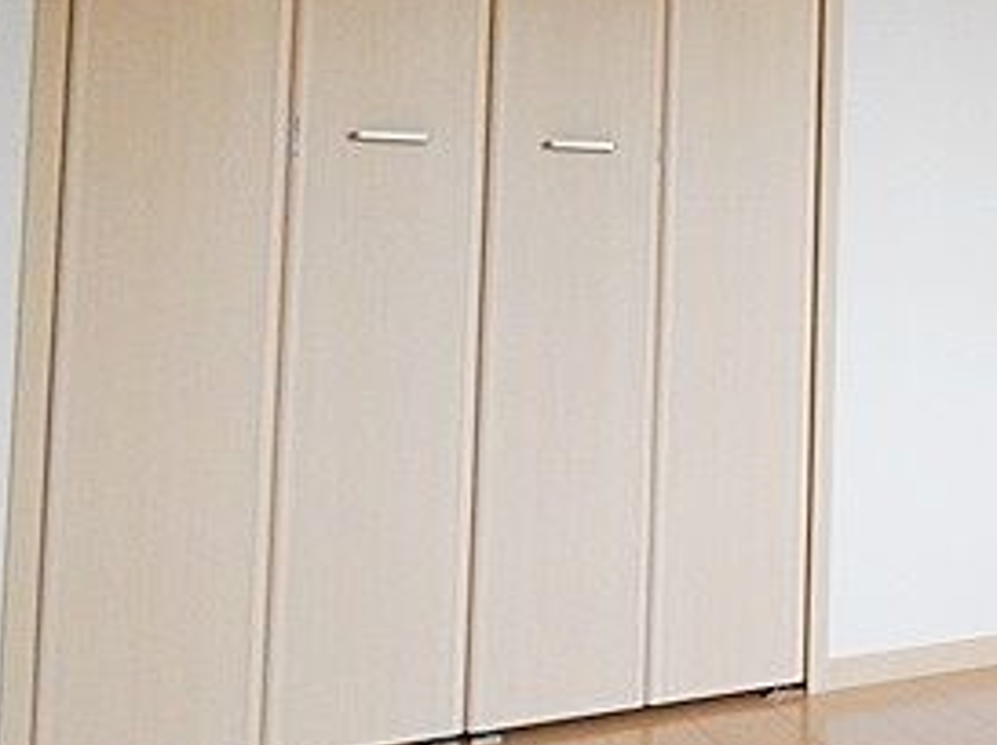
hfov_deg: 31.3
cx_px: 1121
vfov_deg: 26.5
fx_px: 1553
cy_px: 157
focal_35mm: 54
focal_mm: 4
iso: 200
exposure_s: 1/20
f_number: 3
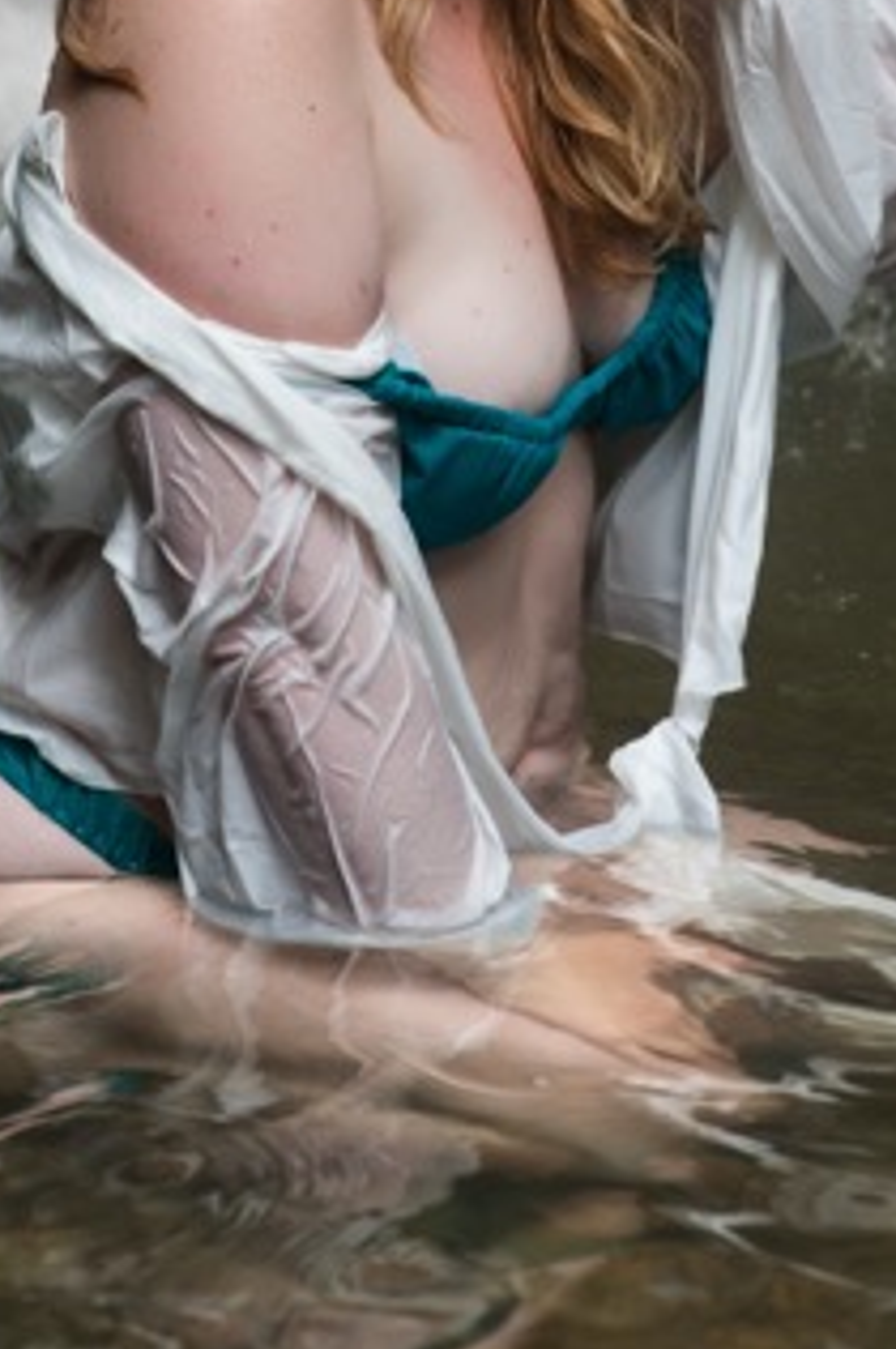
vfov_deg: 14.4
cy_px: 205
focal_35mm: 142
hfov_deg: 9.6
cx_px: 454
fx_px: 5313
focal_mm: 70
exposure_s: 1/80
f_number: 5
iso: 320
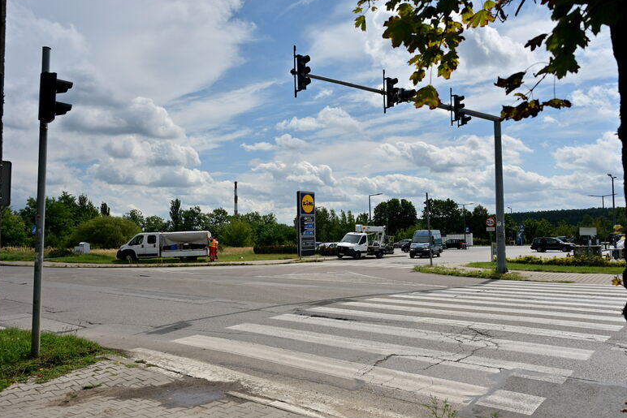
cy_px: 204
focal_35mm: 29
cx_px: 317
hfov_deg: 63.6
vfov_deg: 45.0
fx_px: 505
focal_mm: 28
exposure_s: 1/2500
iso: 100
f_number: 4
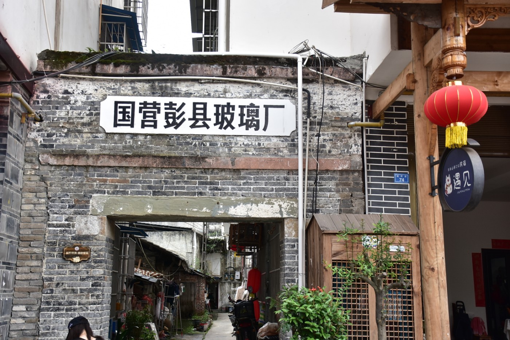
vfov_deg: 29.9
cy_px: 170
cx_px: 255
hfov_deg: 43.6
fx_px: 638
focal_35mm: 45
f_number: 5
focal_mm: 30
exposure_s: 1/320
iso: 320
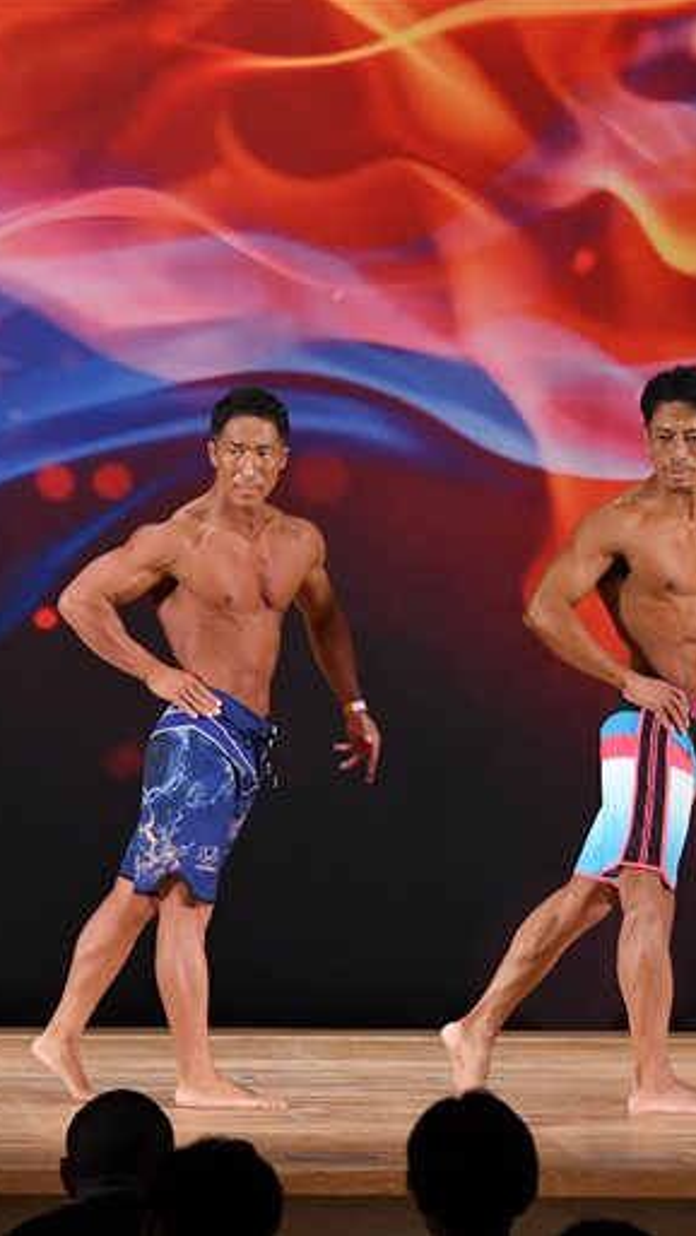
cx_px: 223
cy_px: 617
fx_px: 9012
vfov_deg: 7.8
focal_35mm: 275
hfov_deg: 4.4
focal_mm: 116
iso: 3200
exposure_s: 1/400
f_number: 5.6
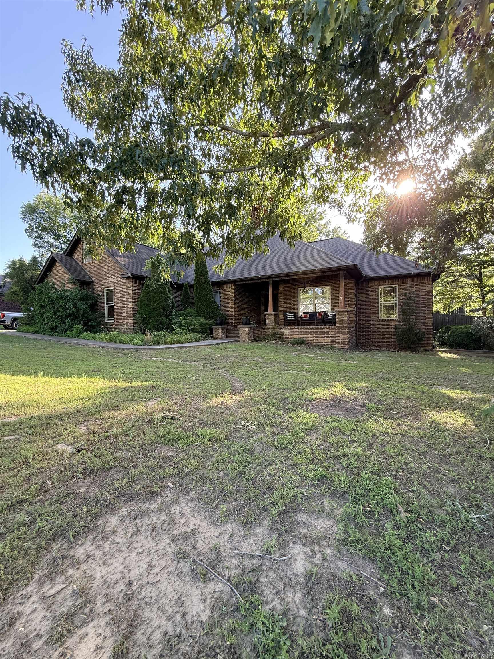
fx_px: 266
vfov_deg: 102.1
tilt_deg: +1.0
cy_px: 330
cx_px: 247
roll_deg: +1.1
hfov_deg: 85.7
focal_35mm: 14
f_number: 2.2
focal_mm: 2.22
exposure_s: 1/121
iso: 64
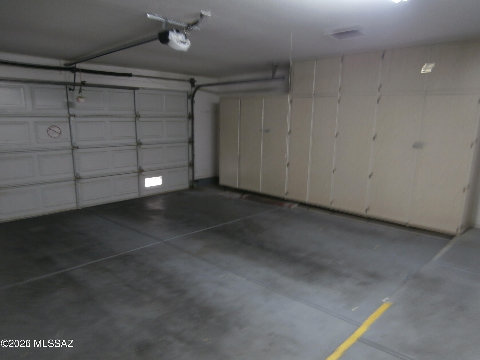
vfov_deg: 56.8
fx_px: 333
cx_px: 240
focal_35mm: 24
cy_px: 180
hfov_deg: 71.6
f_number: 3
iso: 100
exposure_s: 1/4
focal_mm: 4.2
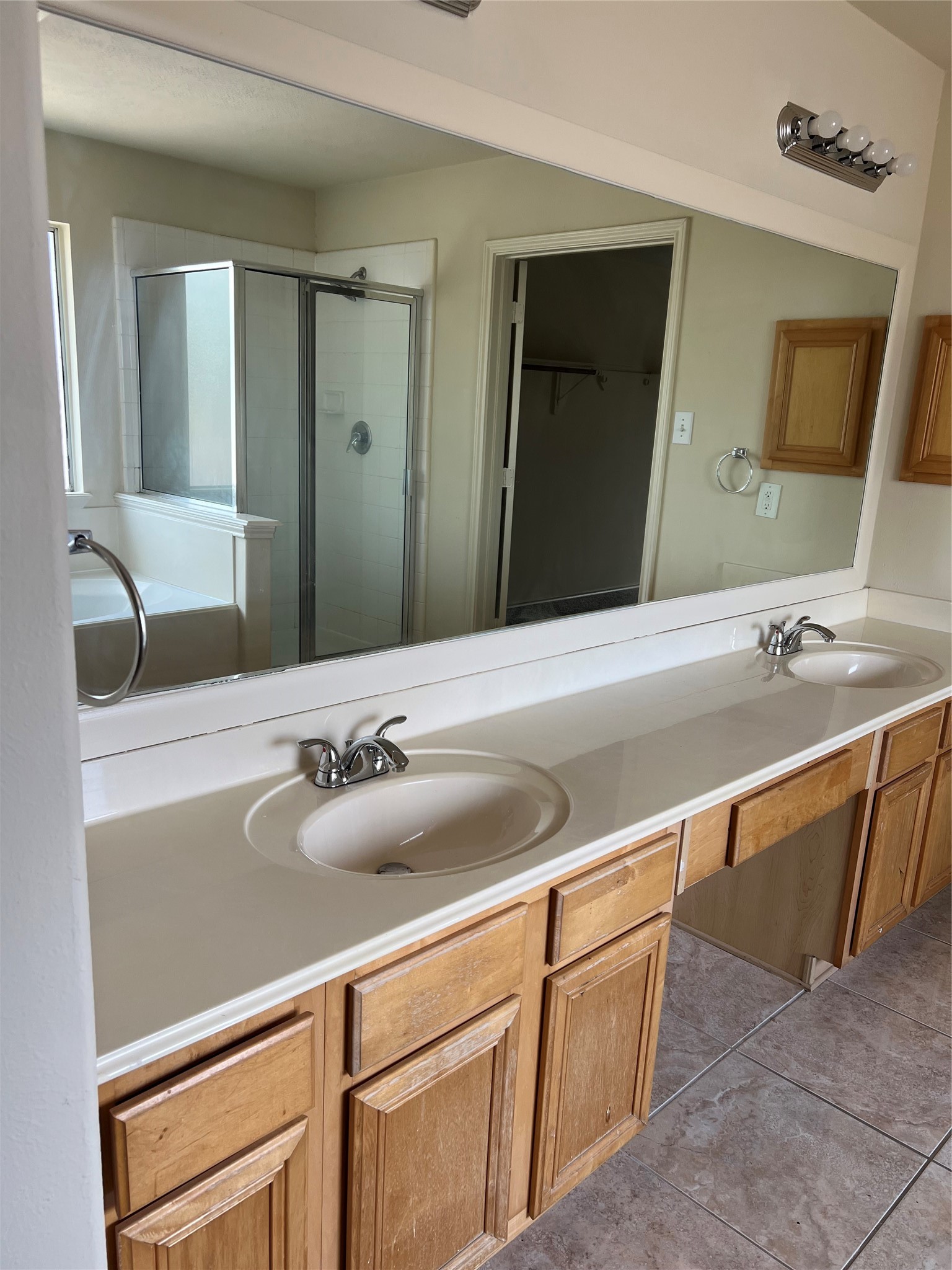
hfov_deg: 53.1
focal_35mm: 26
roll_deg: -2.4
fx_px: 953
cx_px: 476
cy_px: 635
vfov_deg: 67.3
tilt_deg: -13.3
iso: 50
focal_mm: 5.7
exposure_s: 1/121
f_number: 1.5
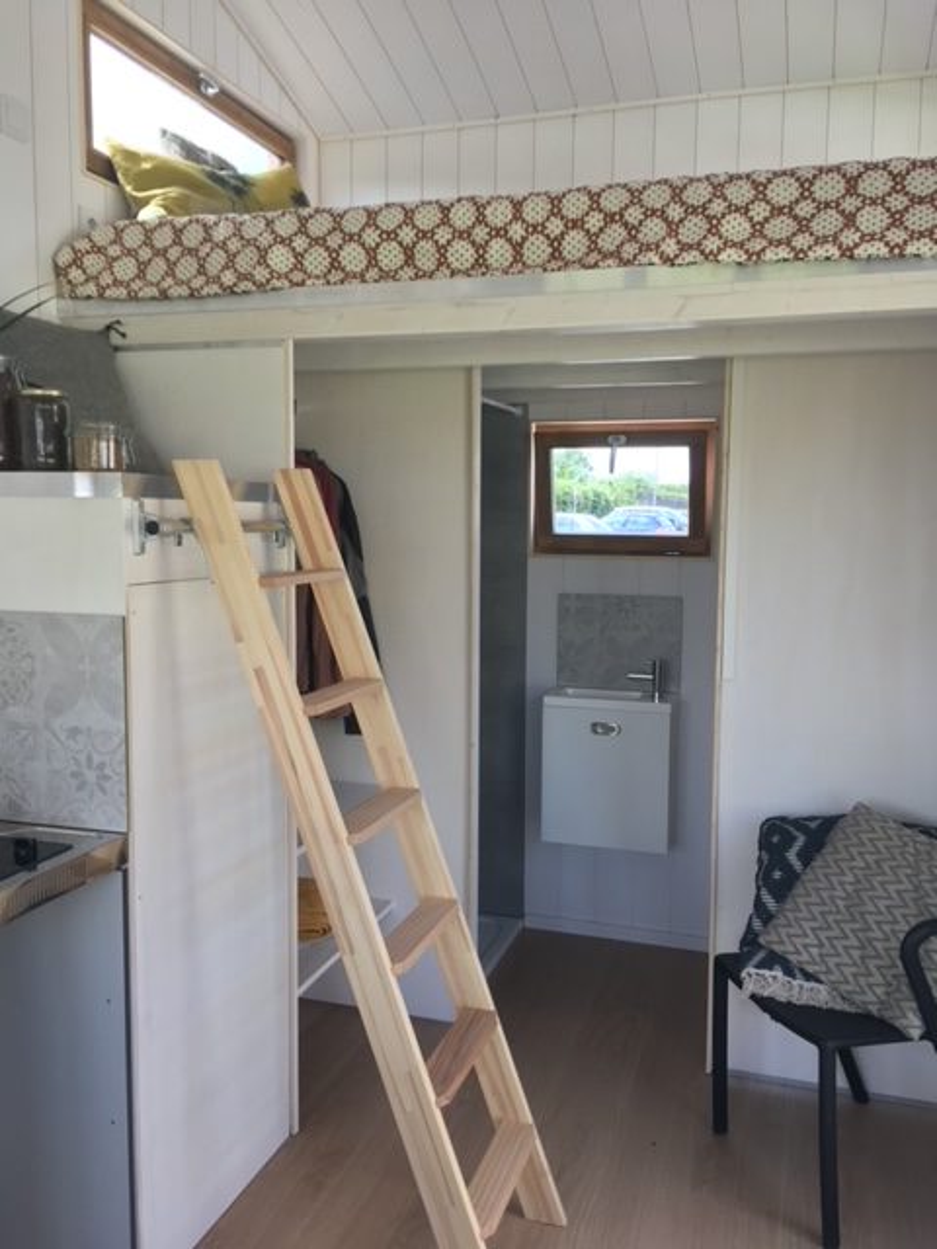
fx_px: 1047
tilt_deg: -4.0
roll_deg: +0.6
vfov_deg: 61.7
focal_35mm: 29
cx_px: 468
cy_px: 624
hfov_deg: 48.2
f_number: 2.2
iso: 32
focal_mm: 4.15
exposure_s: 1/100
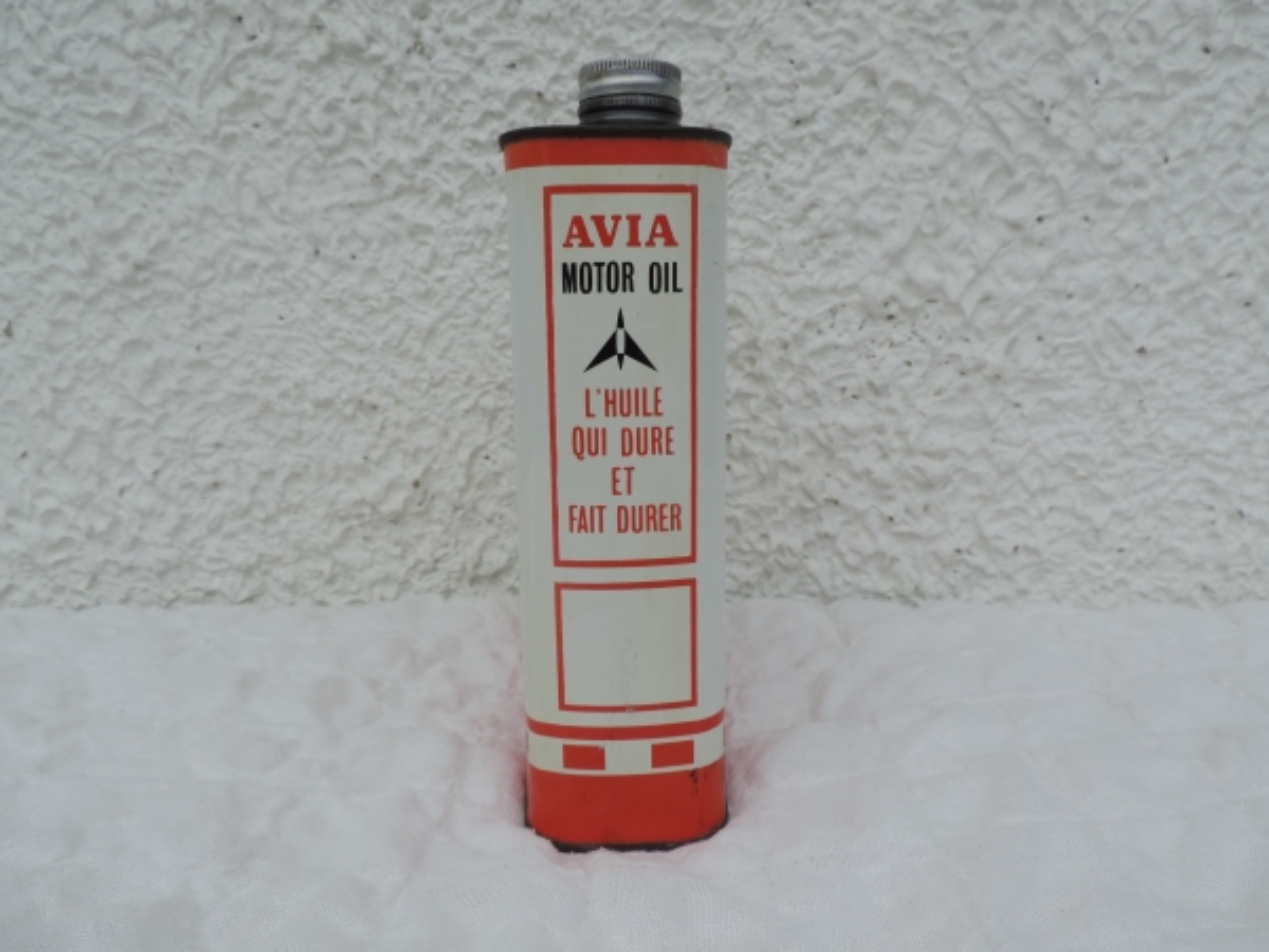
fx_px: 880
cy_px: 476
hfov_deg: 71.6
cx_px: 634
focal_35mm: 24
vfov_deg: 56.8
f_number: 3.3
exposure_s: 1/1250
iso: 80
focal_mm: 4.3
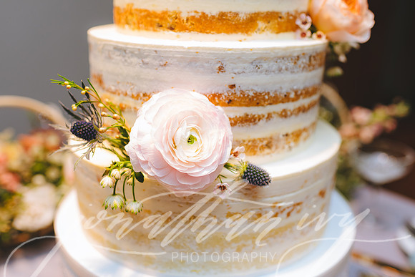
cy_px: 138
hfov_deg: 54.4
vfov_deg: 37.9
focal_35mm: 35
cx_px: 208
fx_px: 404
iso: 640
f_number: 2.8
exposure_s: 1/200
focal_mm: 35
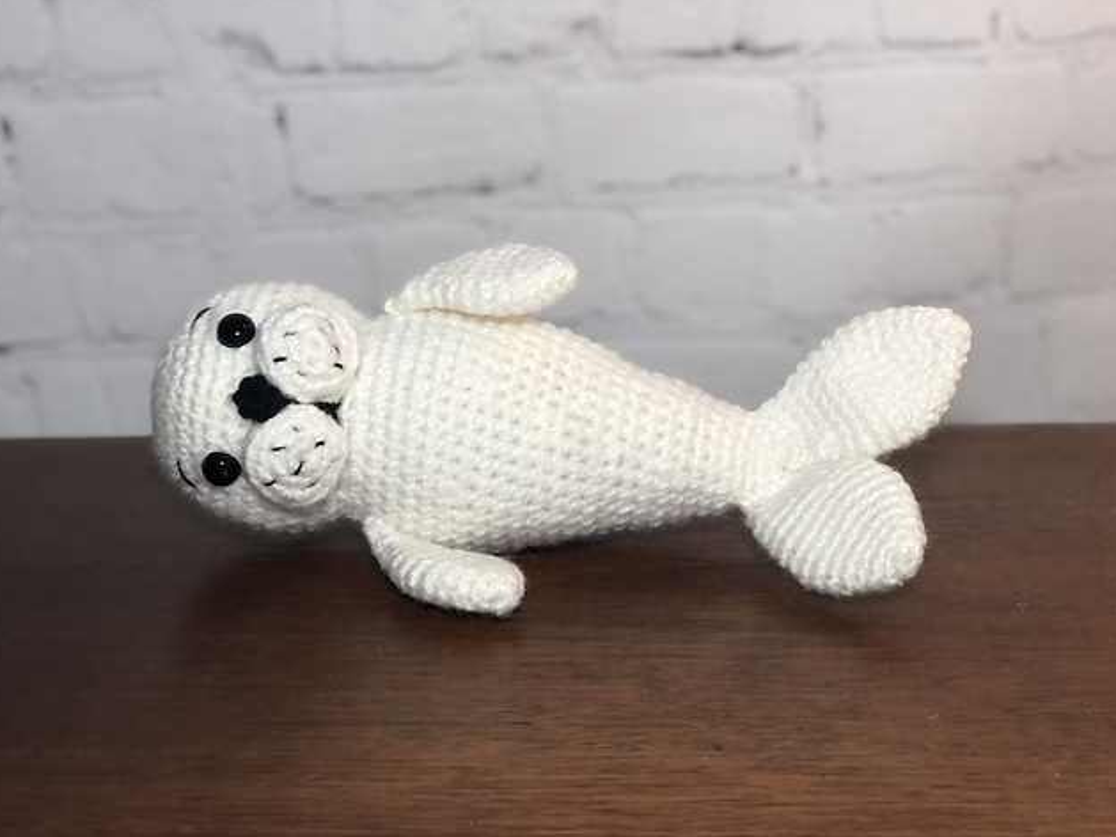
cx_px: 555
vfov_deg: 25.2
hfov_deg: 33.2
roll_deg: +1.4
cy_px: 418
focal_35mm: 58
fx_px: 1870
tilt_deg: -19.3
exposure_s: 1/30
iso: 32
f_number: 2.8
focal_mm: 6.6
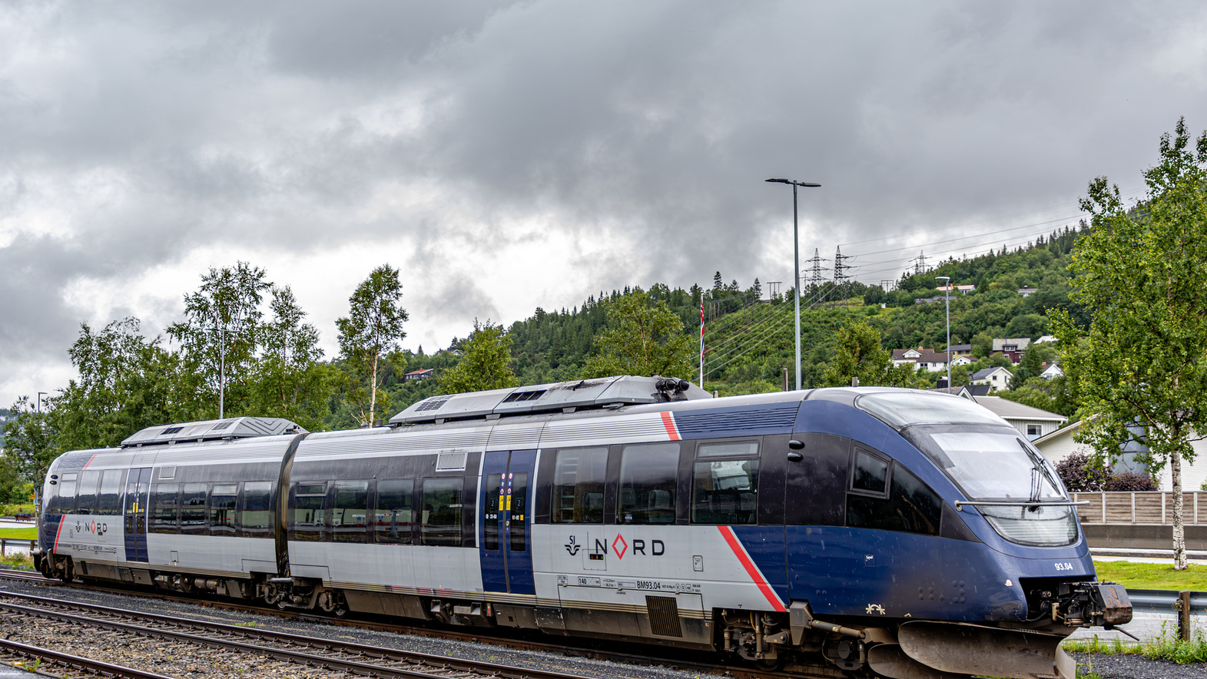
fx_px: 1536
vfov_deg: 24.9
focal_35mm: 48
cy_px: 394
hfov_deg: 42.9
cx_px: 602
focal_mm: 30
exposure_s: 1/250
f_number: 4.2
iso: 320
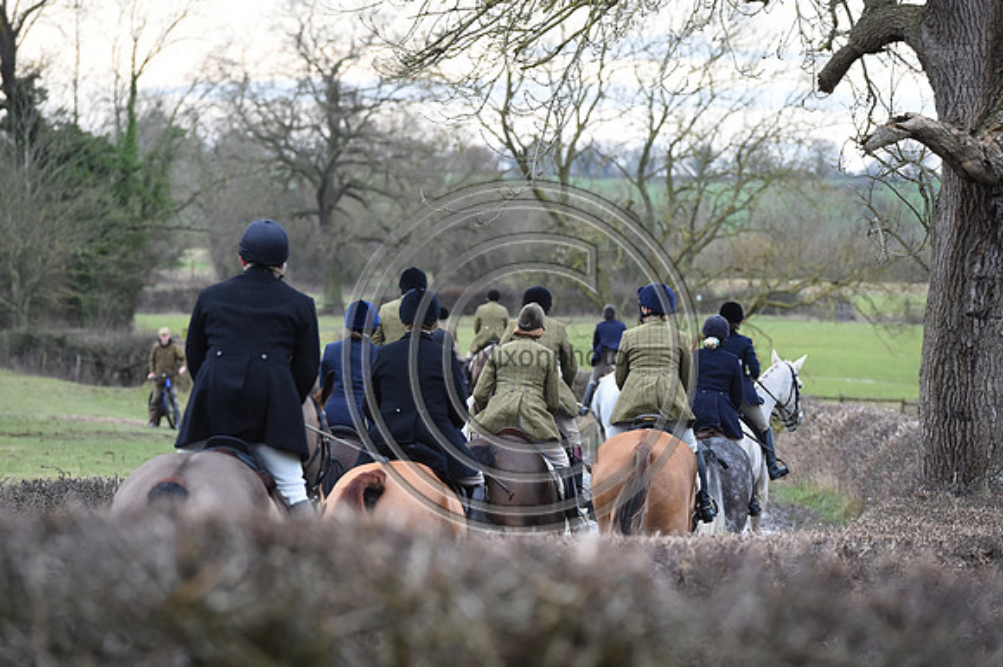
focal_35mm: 200
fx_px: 5569
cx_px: 502
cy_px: 334
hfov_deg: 10.3
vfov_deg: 6.9
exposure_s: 1/1250
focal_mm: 200
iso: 2800
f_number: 5.6
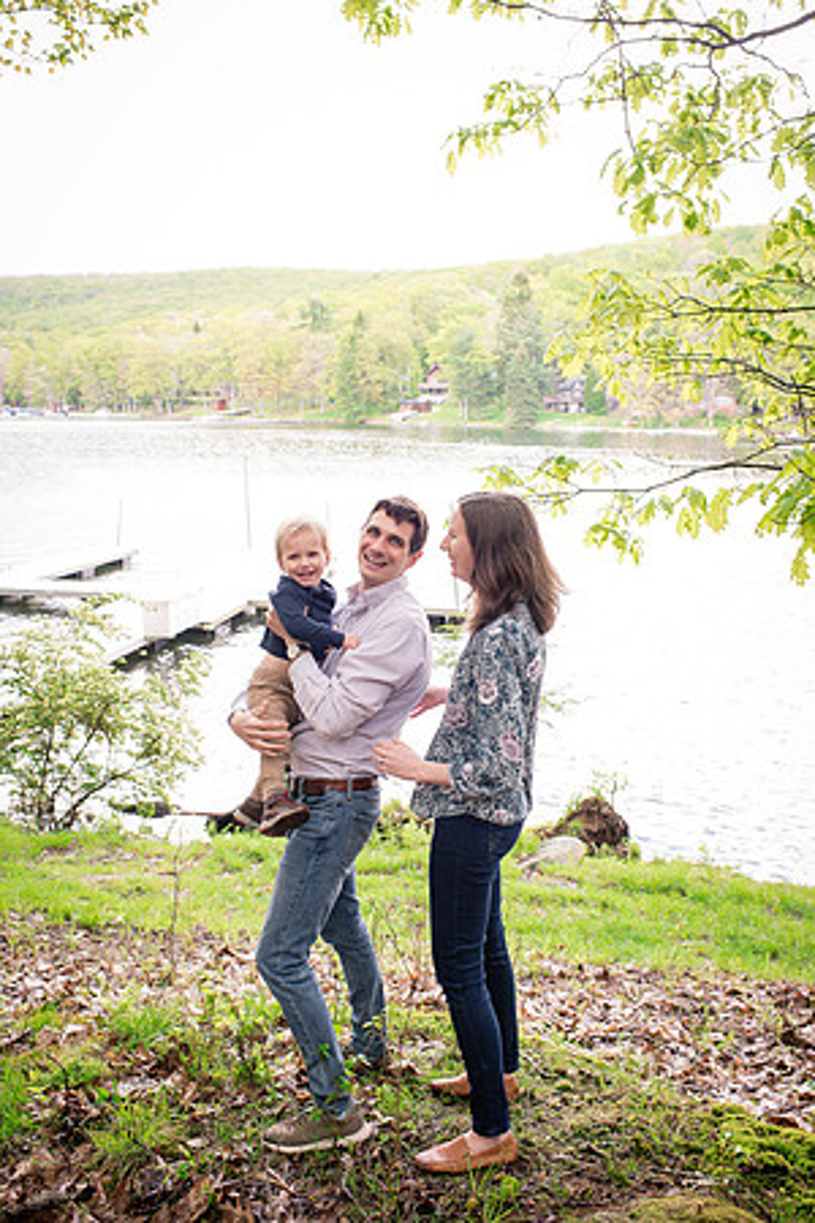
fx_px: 1188
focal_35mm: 35
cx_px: 408
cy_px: 612
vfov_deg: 54.4
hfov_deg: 37.9
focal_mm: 35
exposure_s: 1/160
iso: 800
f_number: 6.3
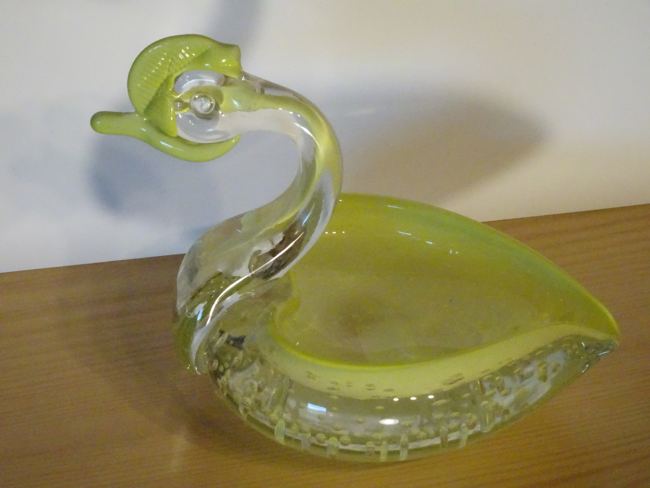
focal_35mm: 143
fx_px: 2685
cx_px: 325
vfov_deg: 10.4
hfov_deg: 13.8
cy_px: 244
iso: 3200
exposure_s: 1/160
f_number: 7.1
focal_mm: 24.36
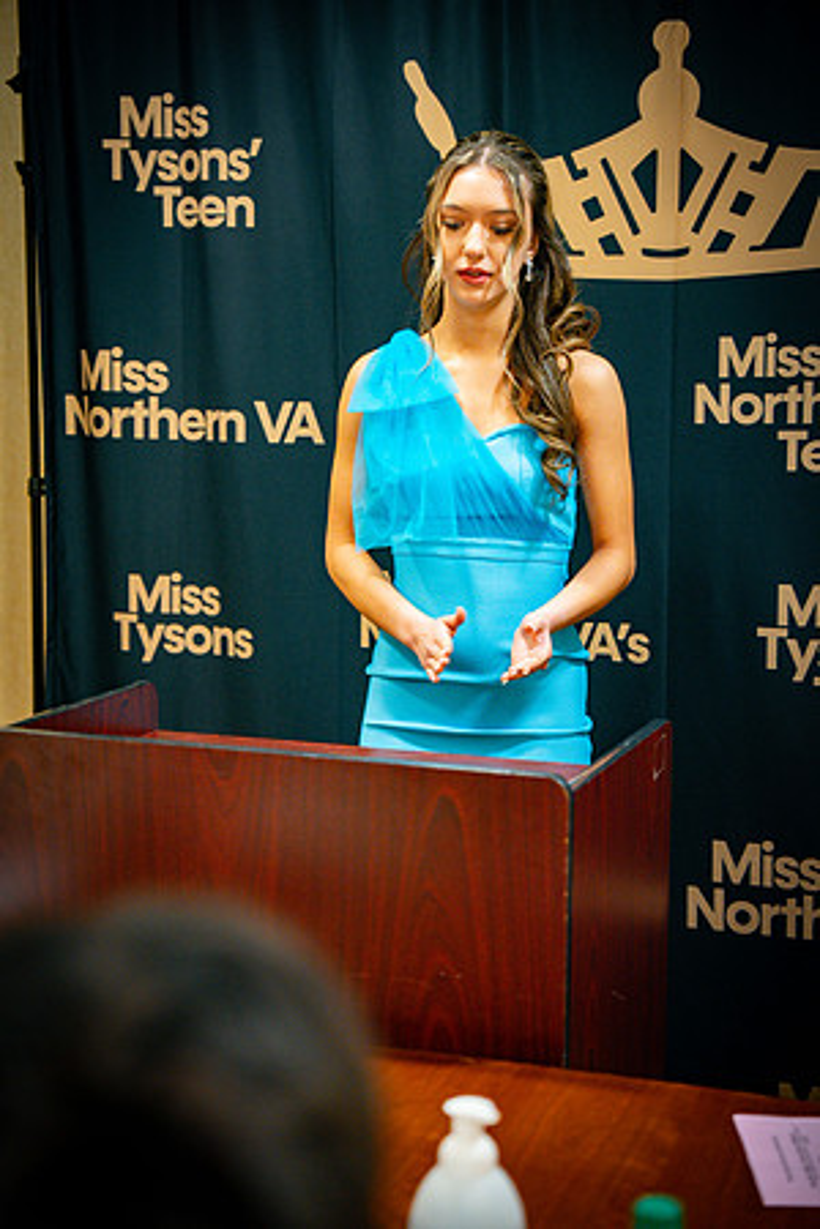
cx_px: 410
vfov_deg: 31.9
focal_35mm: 63
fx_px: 2152
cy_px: 614
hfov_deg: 21.6
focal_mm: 63
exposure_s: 1/125
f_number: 2.8
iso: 1600
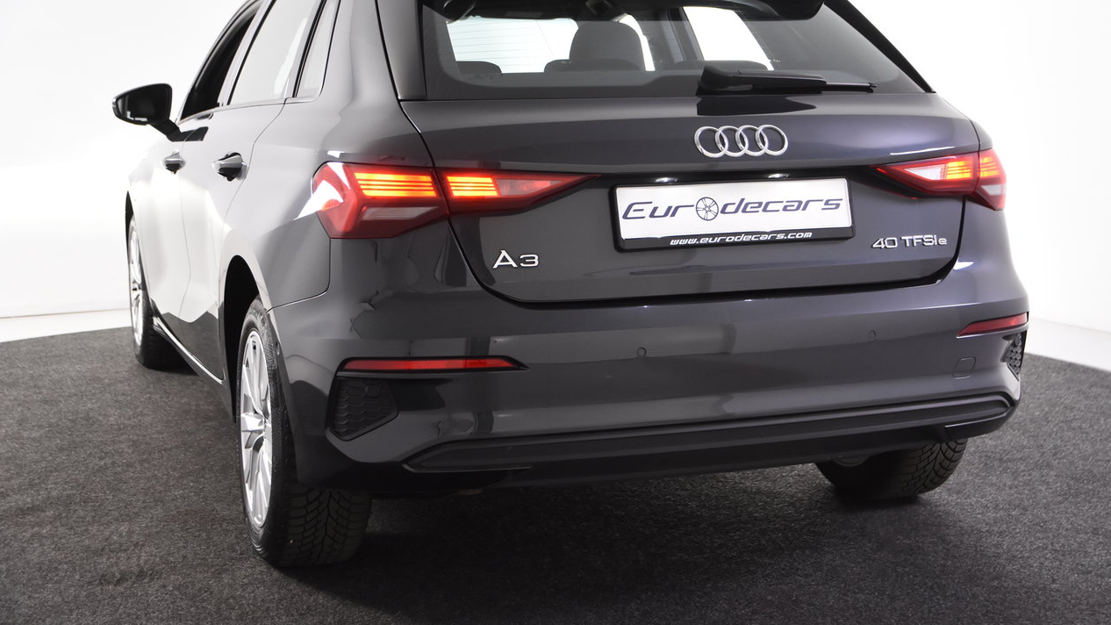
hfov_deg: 38.5
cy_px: 261
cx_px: 557
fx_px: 1591
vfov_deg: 22.2
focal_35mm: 54
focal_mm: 34
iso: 1600
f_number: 4.5
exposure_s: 1/80
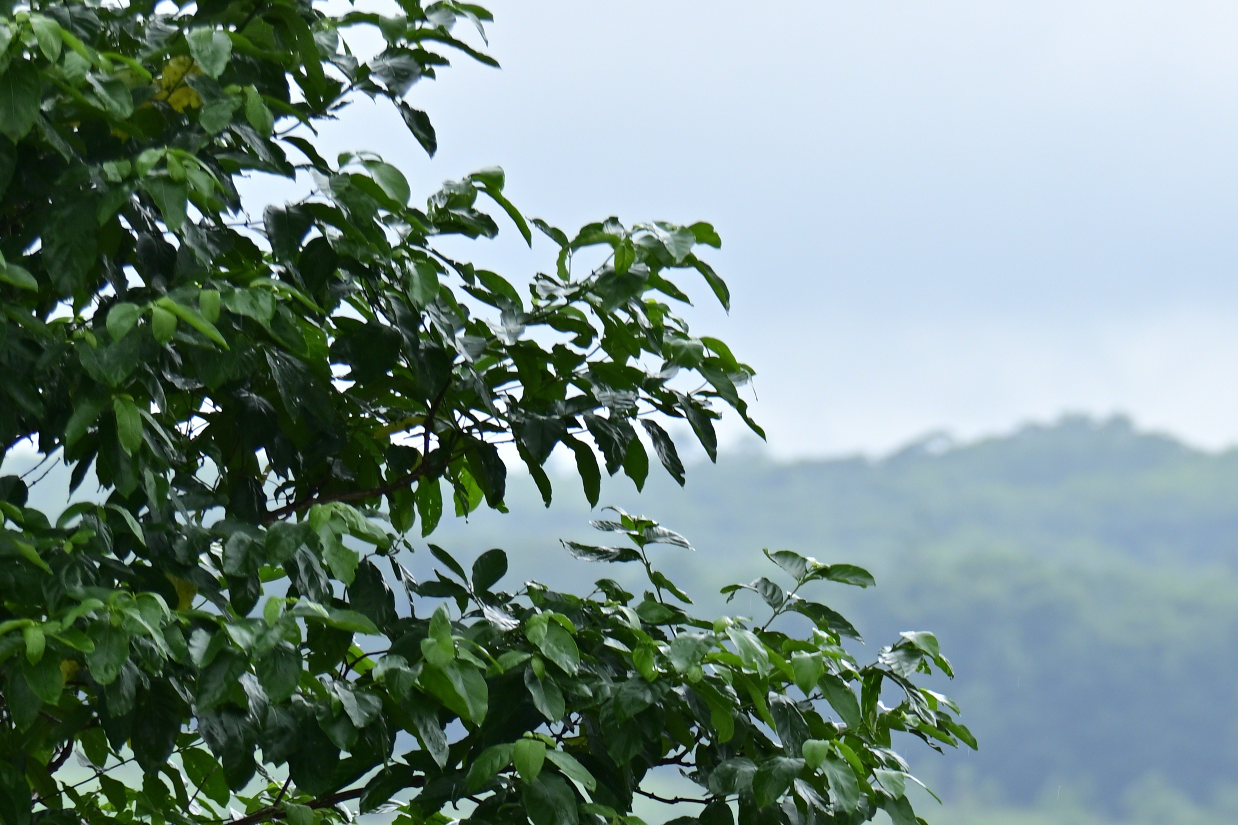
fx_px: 12414
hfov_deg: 5.7
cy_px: 1098
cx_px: 1693
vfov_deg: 3.8
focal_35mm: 361
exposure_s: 1/250
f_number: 4
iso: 125
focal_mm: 116
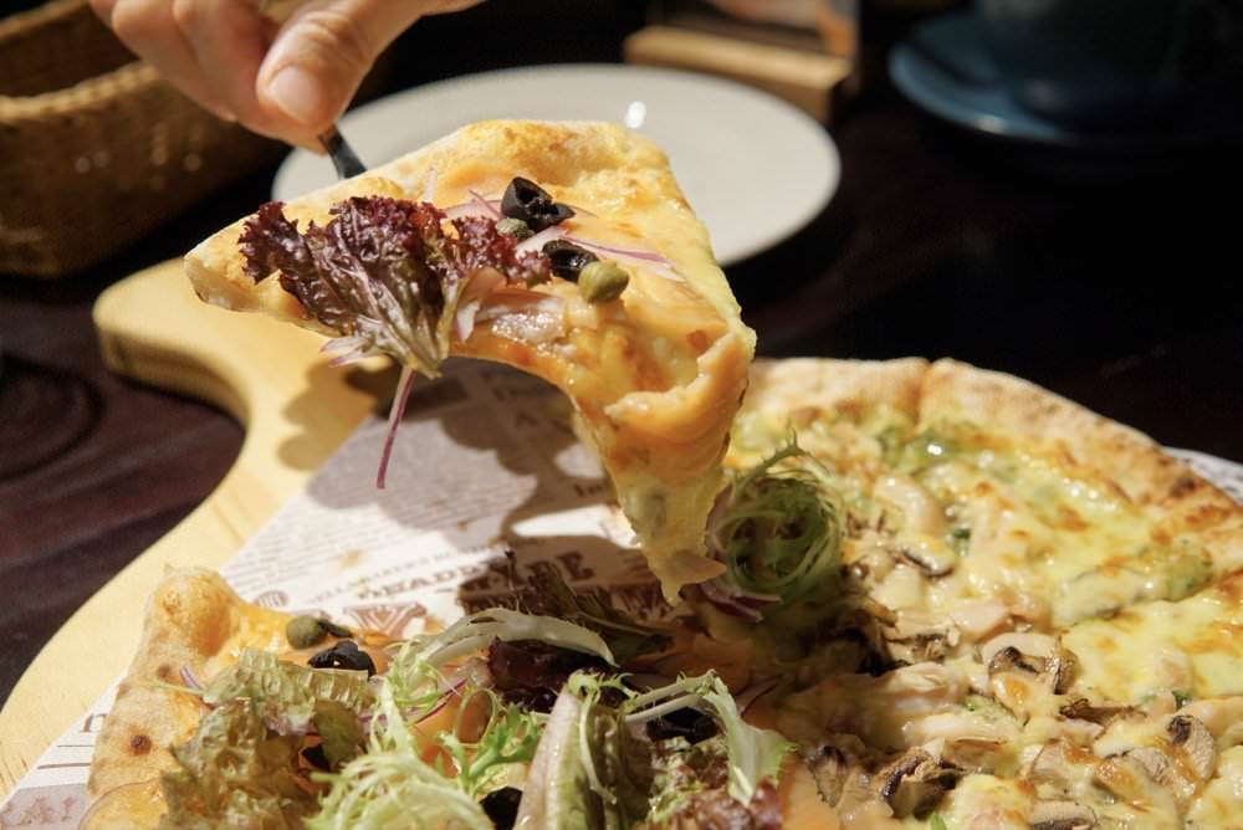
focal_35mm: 45
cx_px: 622
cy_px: 415
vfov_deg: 29.9
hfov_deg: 43.6
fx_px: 1555
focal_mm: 30
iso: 320
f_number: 4
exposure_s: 1/60
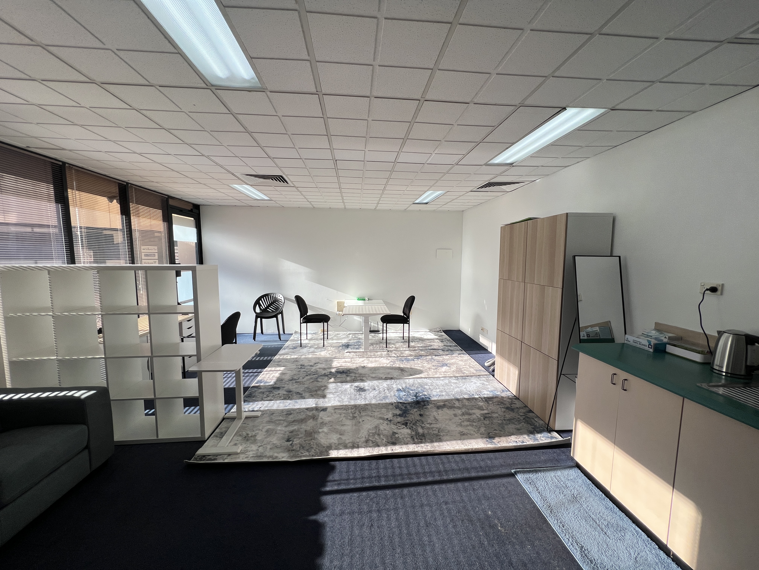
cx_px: 380
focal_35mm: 13
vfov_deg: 89.9
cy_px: 285
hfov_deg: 106.2
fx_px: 285
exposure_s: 1/315
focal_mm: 1.57
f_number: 1.8
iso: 32
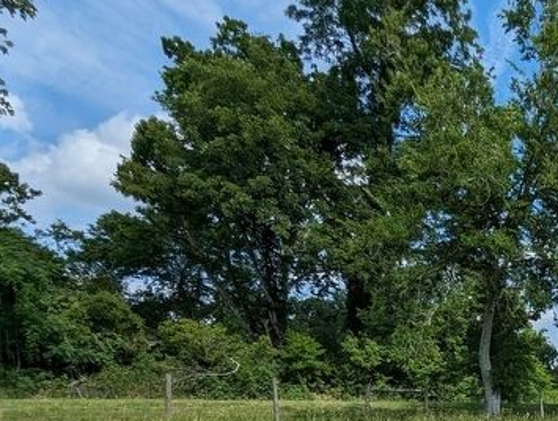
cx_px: 593
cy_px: 463
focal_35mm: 36
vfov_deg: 34.4
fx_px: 582
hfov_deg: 42.1
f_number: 2.2
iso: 54
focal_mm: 2.35
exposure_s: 1/1799
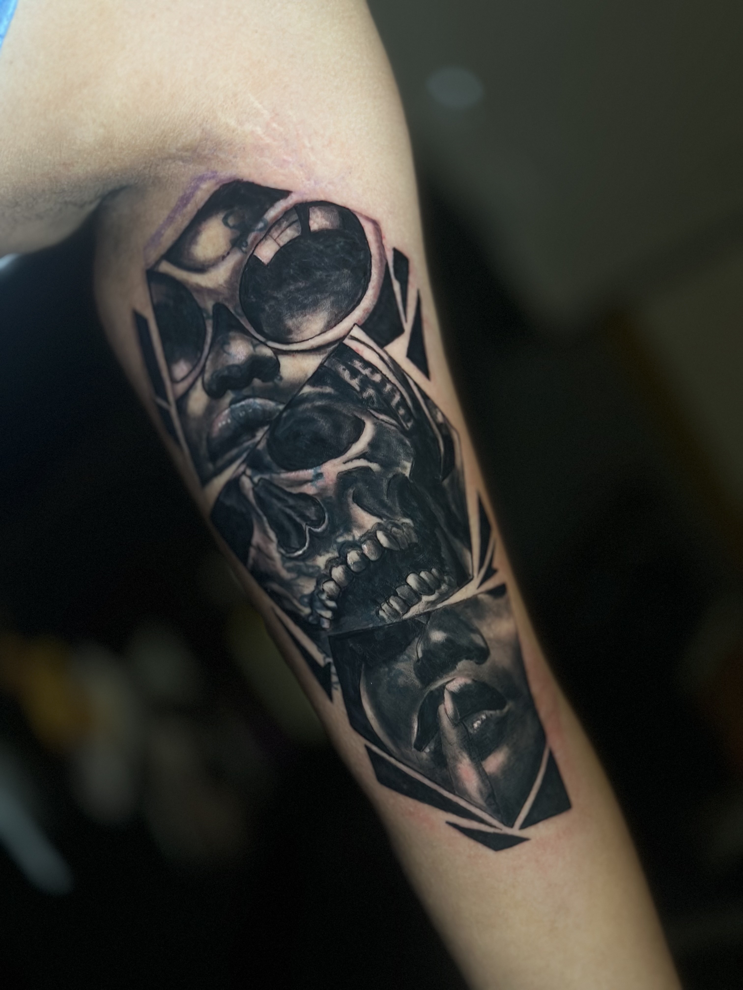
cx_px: 372
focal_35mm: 48
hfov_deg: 30.3
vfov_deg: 39.7
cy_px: 495
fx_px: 1374
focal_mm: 6.86
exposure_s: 1/49
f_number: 1.78
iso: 400
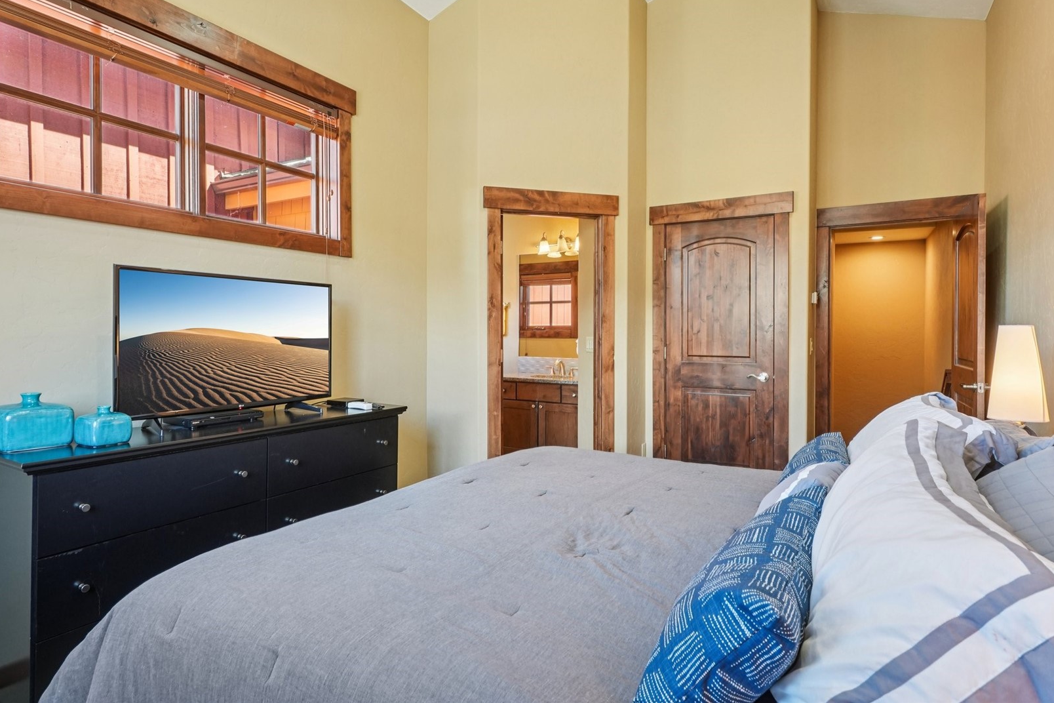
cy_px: 333
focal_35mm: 19
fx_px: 556
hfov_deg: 86.9
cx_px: 531
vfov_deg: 64.5
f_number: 8
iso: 500
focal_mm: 12
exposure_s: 1/15
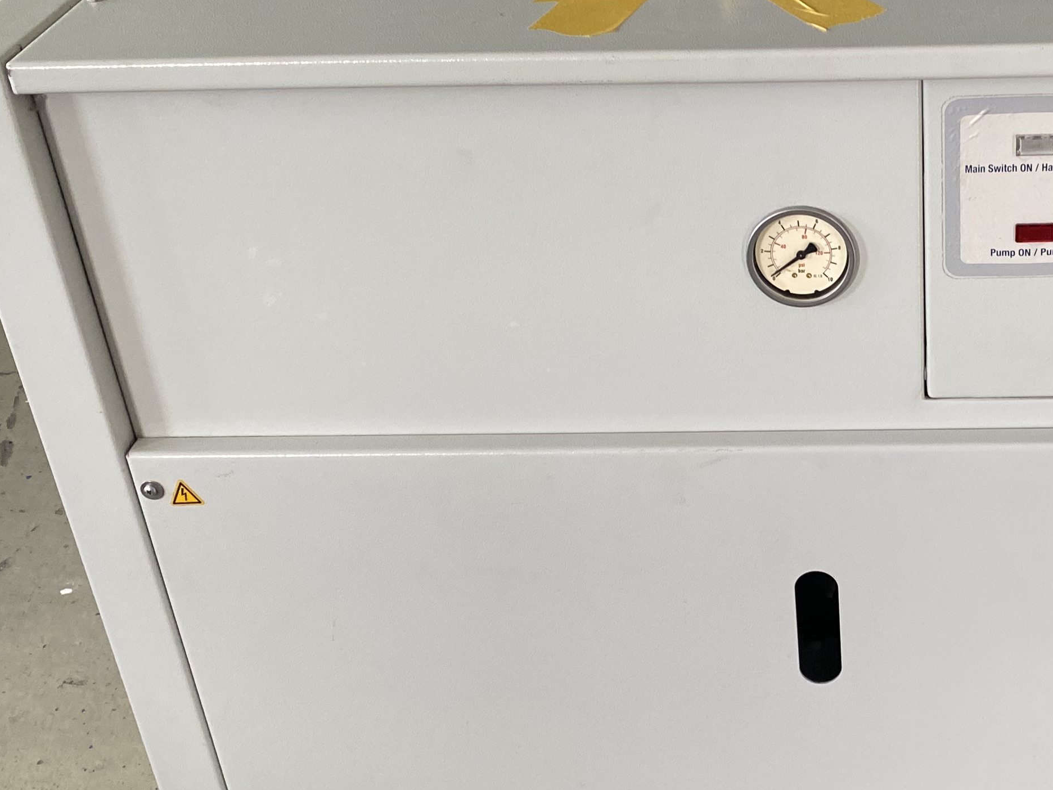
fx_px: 1703
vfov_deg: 26.1
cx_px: 888
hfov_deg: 33.1
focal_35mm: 56
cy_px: 445
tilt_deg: -32.5
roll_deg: +0.5
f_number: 1.8
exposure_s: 1/101
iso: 125
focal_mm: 4.25
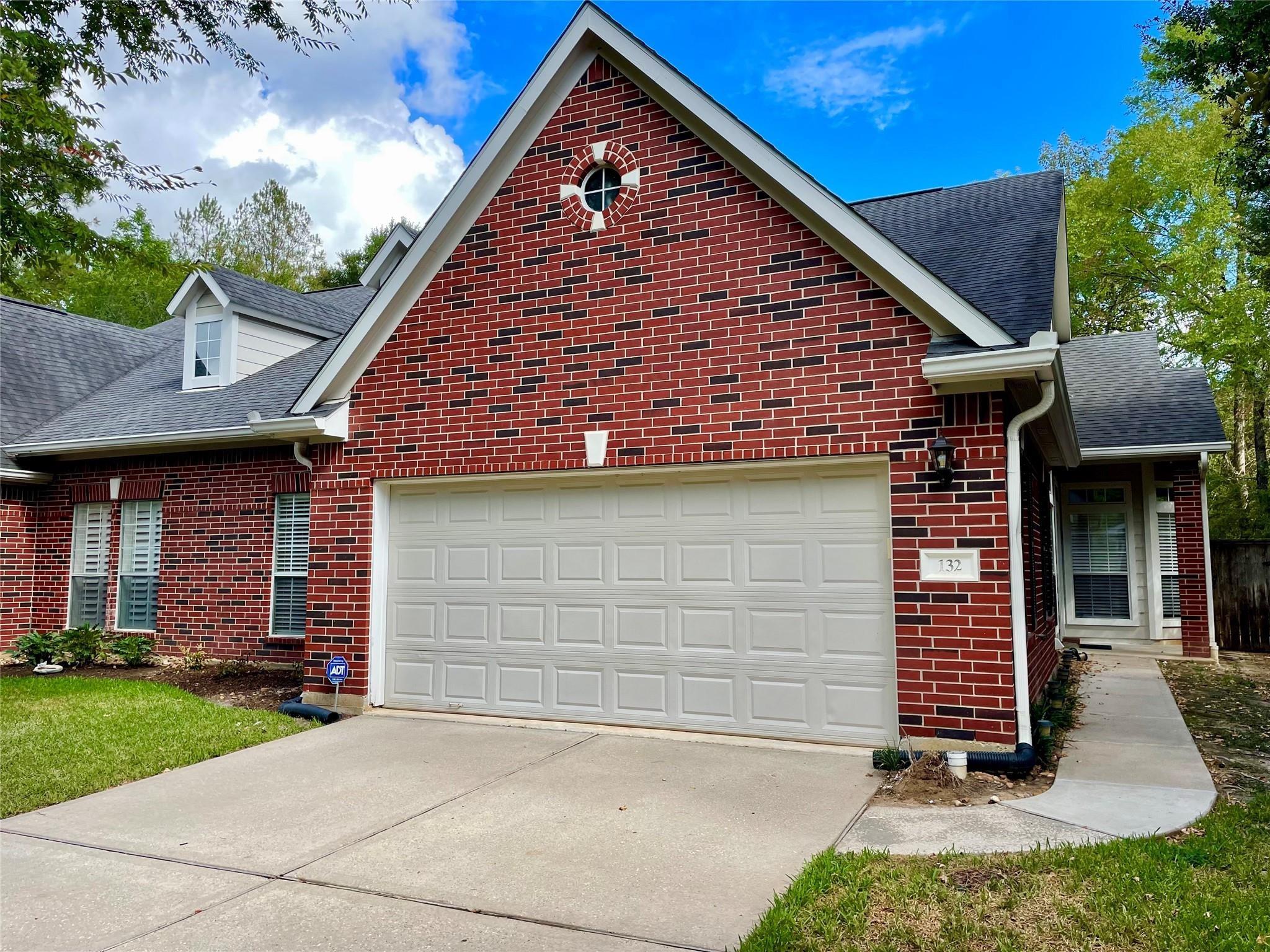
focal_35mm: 26
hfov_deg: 67.3
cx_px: 635
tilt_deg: +5.3
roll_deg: +0.1
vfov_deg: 53.1
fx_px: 954
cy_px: 476
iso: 32
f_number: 1.6
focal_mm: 4.2
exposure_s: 1/924
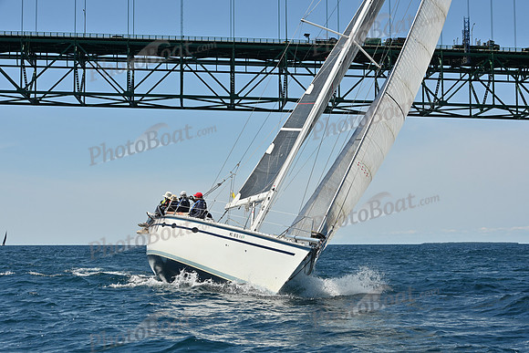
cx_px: 264
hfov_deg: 28.8
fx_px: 1029
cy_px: 176
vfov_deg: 19.5
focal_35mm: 70
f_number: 11
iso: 320
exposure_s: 1/1000
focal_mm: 70
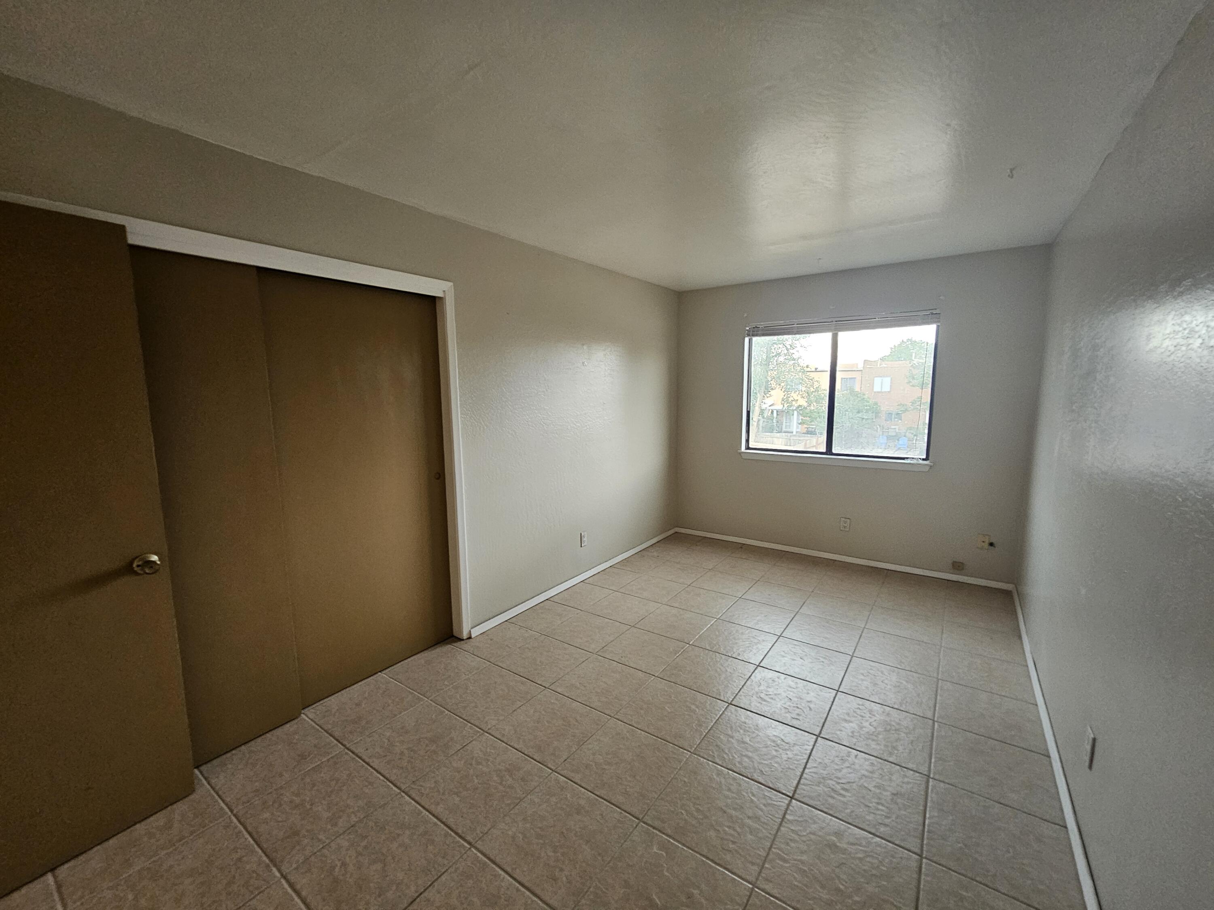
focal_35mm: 13
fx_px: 456
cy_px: 455
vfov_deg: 89.9
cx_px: 607
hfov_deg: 106.2
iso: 320
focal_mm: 2.2
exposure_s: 1/30
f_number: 2.2
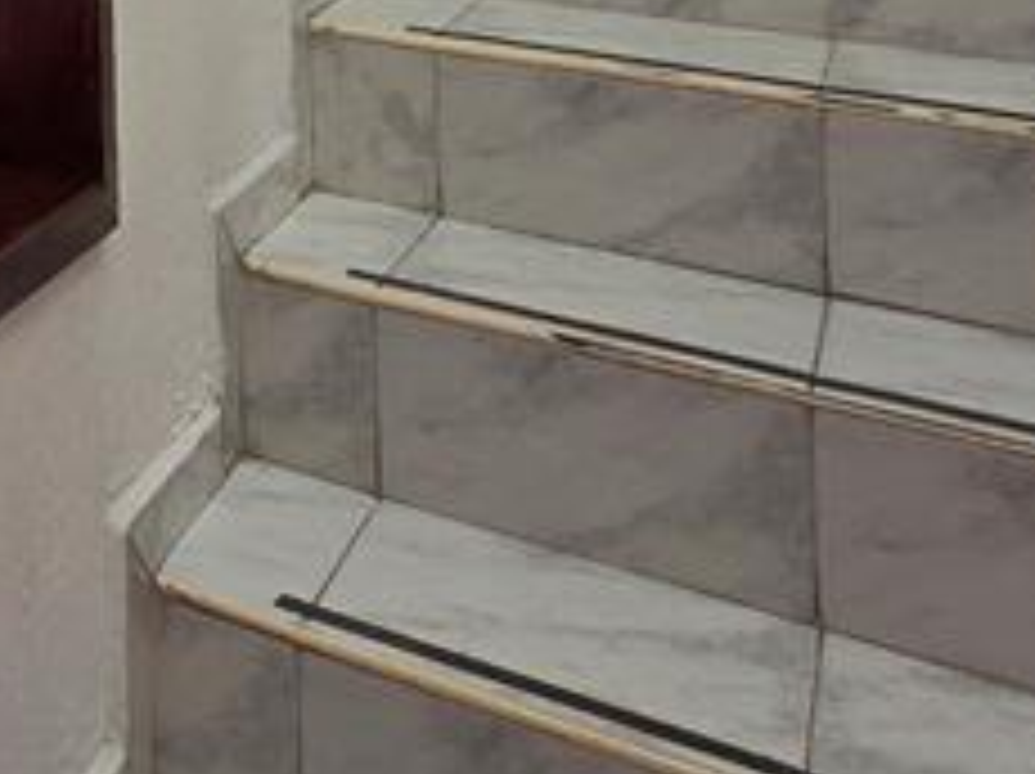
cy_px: -558
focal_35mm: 58
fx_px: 1732
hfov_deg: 21.4
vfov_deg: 19.7
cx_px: -842
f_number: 2.2
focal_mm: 2.2
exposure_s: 1/247
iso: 50
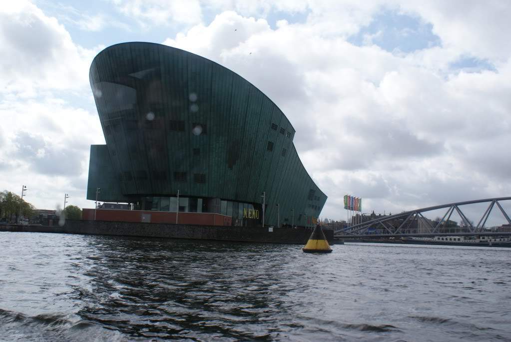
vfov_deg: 40.1
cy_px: 171
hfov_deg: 57.2
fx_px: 469
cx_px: 256
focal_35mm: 33
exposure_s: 1/160
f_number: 10
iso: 100
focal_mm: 22
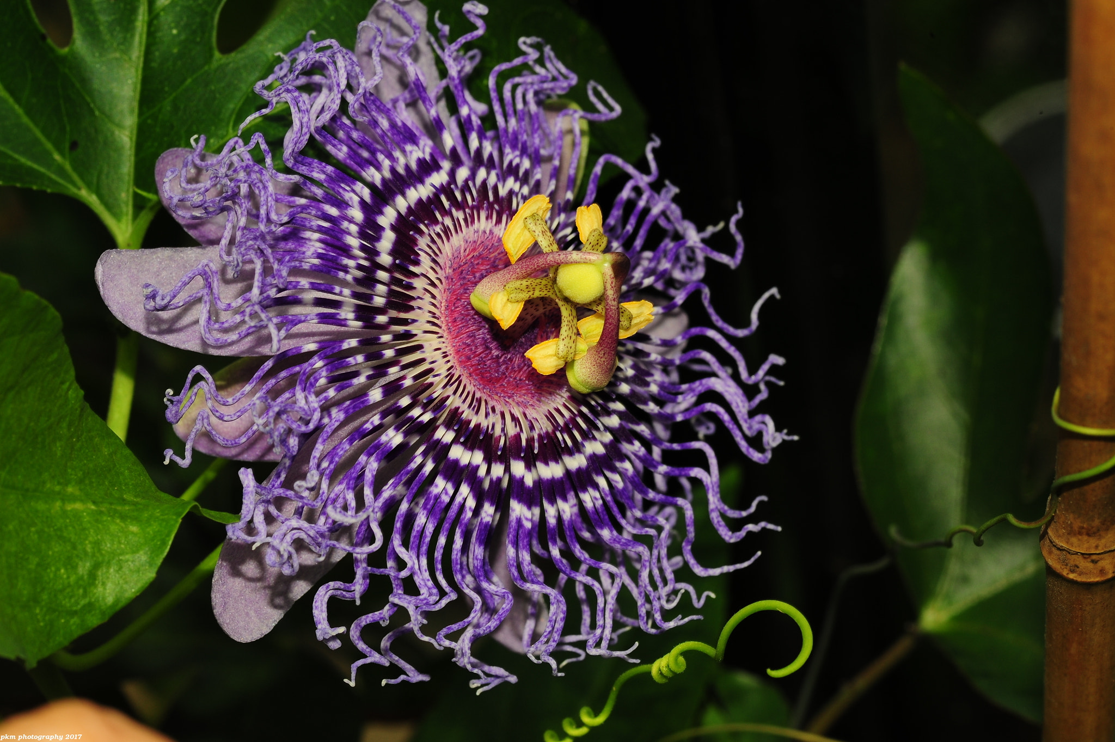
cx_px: 558
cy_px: 371
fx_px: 3095
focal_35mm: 100
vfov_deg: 13.7
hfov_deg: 20.4
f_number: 20
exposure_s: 1/100
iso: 400
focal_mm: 100
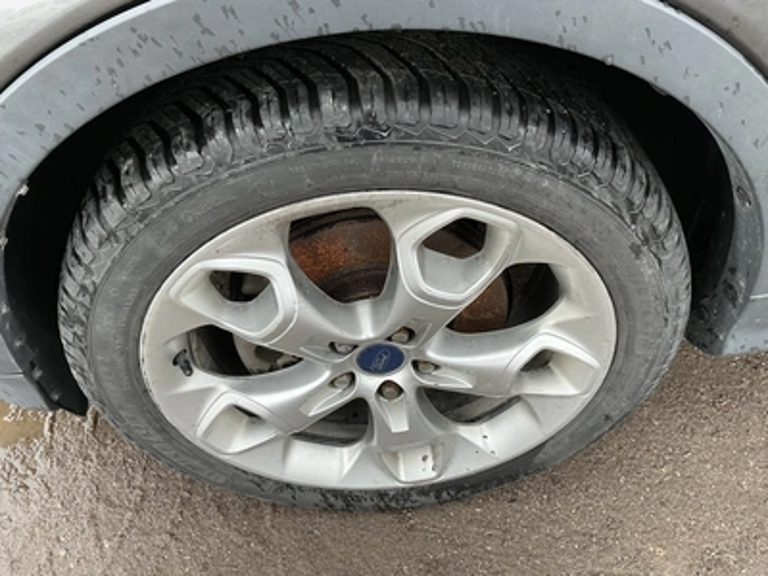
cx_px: 384
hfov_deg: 63.4
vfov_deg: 49.7
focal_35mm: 28
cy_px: 288
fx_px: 621
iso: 50
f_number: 1.8
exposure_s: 1/122
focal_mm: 3
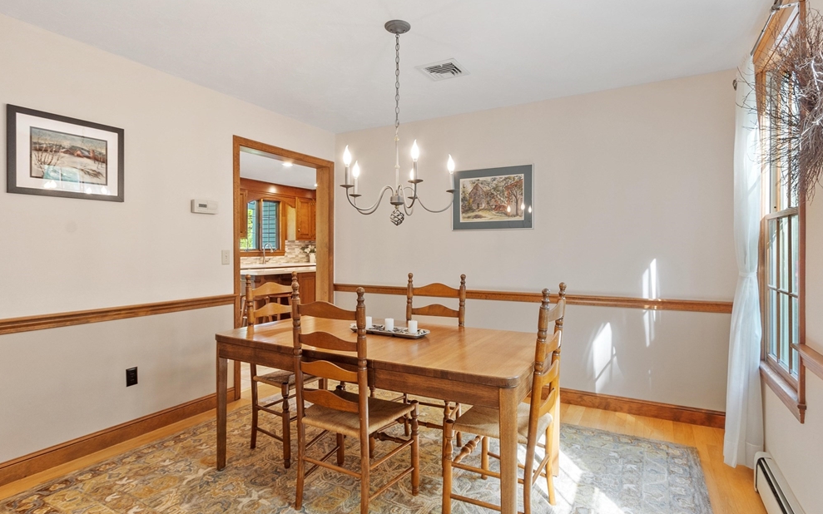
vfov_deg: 62.2
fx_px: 426
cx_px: 418
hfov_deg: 88.0
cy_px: 247
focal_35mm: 19
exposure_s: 1.6
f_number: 8
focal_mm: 12
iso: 400
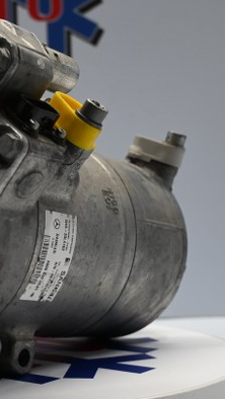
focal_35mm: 75
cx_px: 3
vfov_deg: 28.1
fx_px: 799
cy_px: 202
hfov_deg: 15.7
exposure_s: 1/50
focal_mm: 31.5
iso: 450
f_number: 5
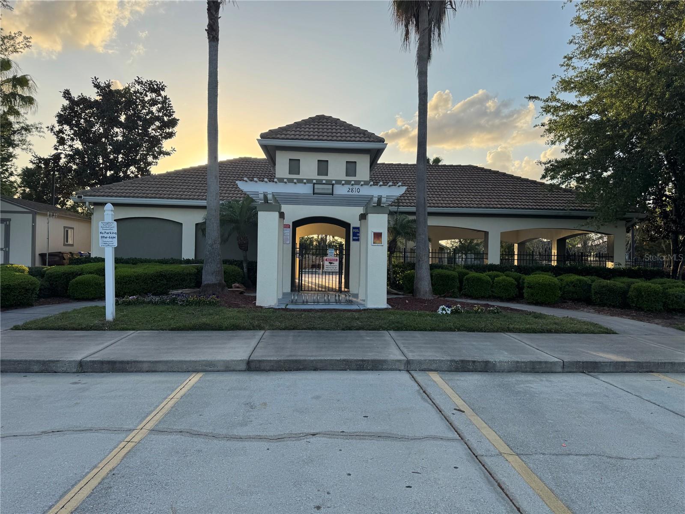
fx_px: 475
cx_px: 342
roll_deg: -1.1
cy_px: 257
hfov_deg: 71.6
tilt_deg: -1.0
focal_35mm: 24
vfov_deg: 56.8
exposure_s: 1/1767
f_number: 1.78
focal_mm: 6.76
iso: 80
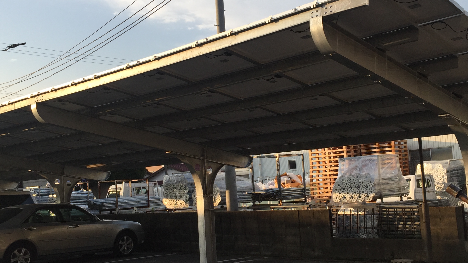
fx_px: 558
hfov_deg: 45.4
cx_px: 253
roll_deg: +3.2
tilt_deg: +3.9
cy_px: 138
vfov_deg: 26.5
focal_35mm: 45
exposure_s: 1/1041
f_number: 2.2
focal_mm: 4.15
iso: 32
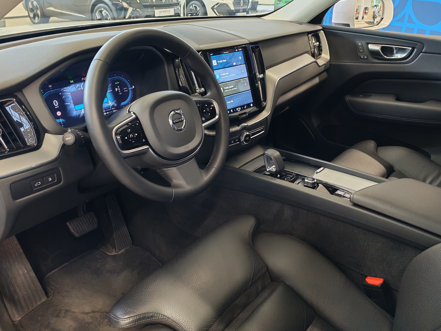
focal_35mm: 31
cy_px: 166
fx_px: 395
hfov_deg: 58.4
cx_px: 220
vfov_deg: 45.4
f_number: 1.9
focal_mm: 6.12
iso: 1319
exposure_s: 1/100
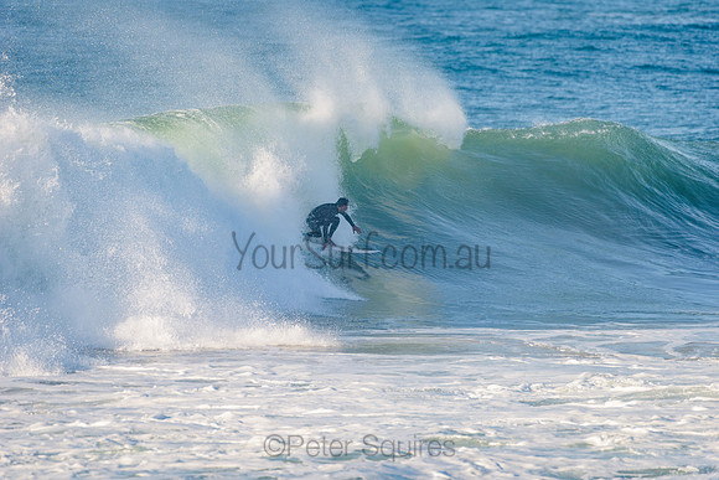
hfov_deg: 4.1
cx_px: 360
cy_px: 240
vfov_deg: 2.8
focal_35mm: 500
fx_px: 9988
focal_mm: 500
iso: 200
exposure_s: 1/1600
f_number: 5.6
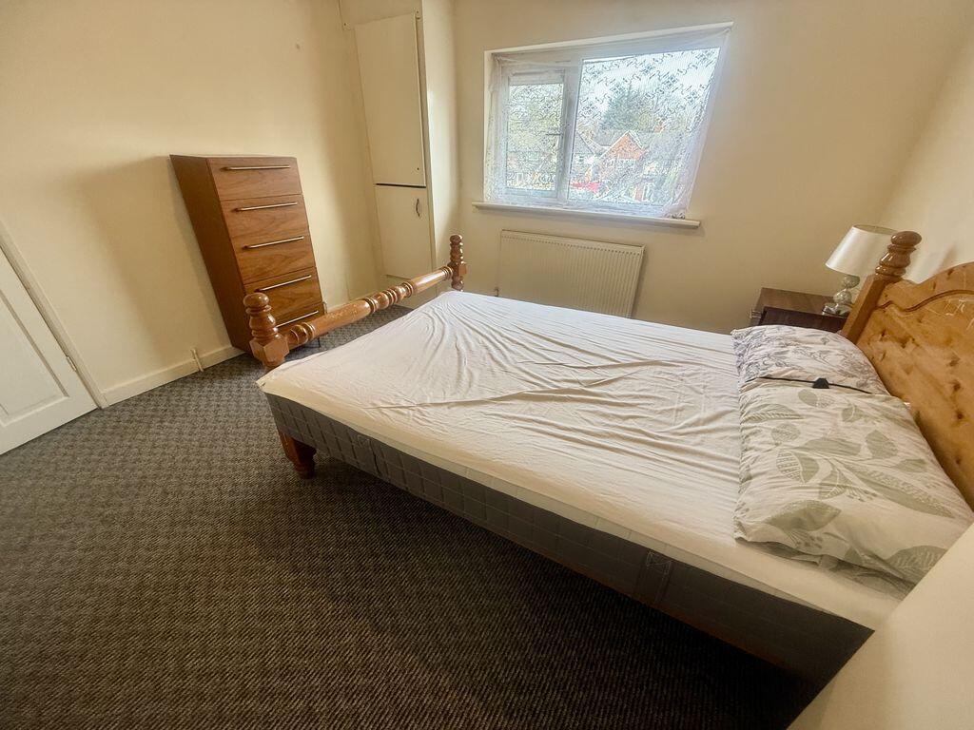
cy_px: 365
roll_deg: -0.4
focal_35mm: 14
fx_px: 394
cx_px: 487
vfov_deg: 85.7
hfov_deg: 102.1
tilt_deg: -29.5
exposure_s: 1/99
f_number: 2.2
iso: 160
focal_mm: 2.22
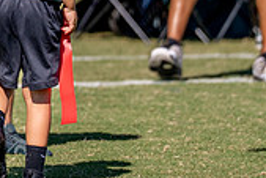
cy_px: -84
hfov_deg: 2.2
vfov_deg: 1.5
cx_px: -28
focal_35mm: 948
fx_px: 7011
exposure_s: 1/5000
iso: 250
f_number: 2.8
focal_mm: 200
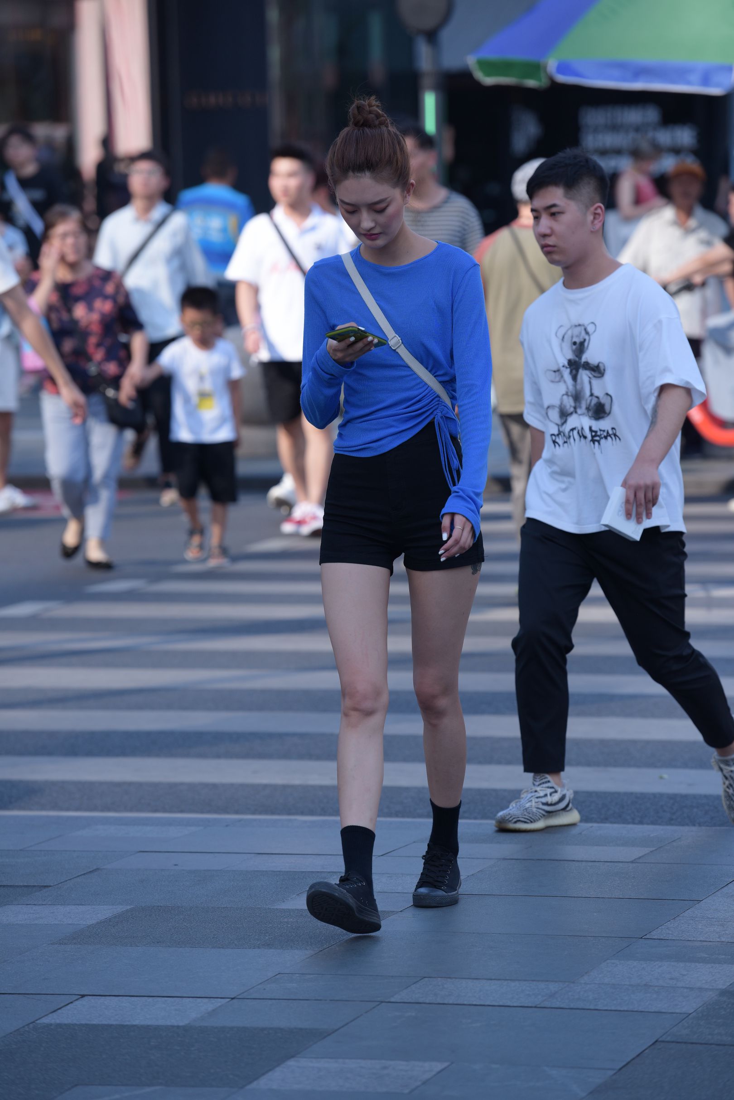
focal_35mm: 170
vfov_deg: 12.1
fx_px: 5196
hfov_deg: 8.1
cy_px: 550
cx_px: 367
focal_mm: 170
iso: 280
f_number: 4
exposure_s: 1/800
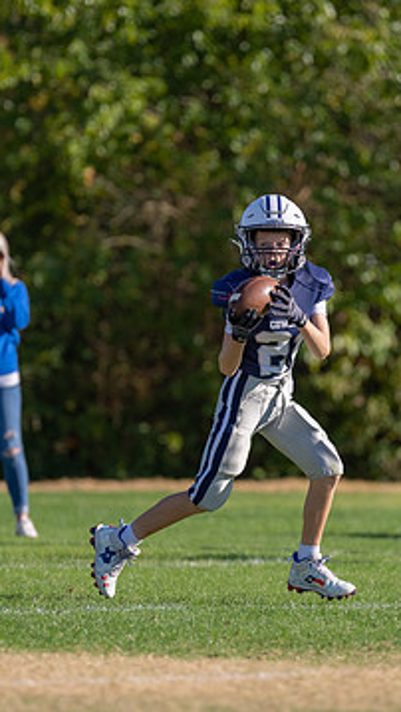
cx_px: 249
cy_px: 355
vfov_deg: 4.5
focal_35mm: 480
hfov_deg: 2.5
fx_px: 9071
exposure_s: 1/2000
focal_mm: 200
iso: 100
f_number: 2.8
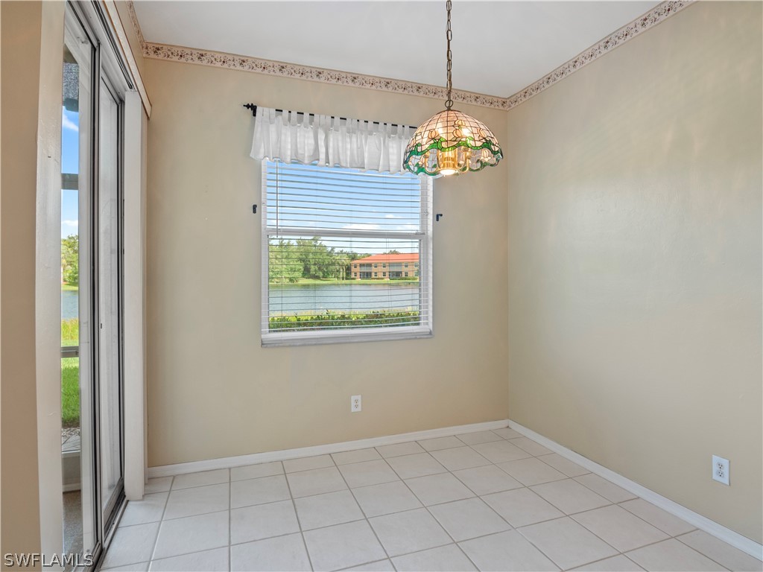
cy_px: 286
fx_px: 397
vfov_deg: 71.6
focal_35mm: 18
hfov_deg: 87.8
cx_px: 382
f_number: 7.1
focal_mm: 9
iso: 200
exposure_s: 1/13
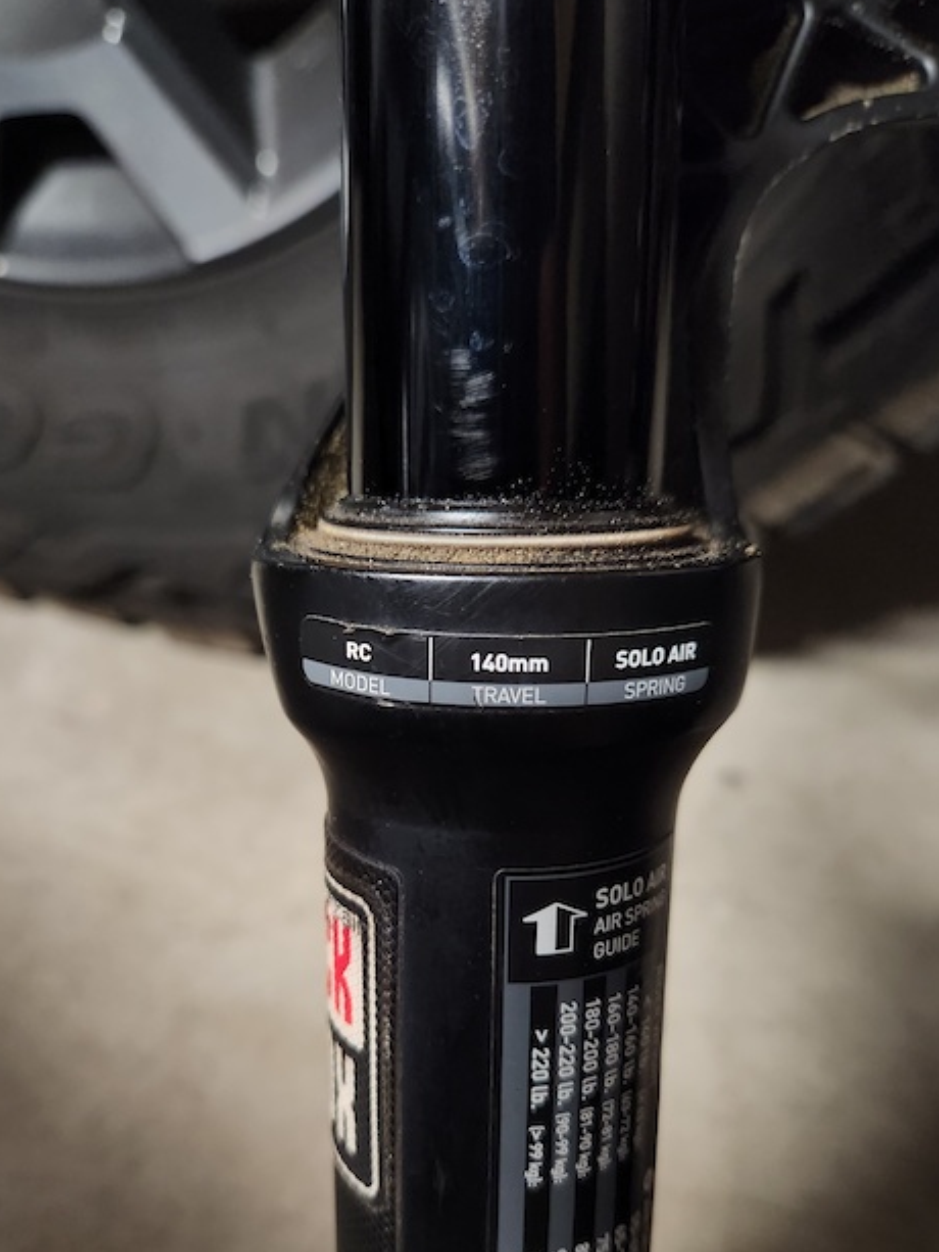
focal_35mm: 30
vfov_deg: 59.7
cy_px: 719
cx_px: 421
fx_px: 1085
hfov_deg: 46.7
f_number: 1.8
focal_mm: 5.4
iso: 800
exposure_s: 1/24
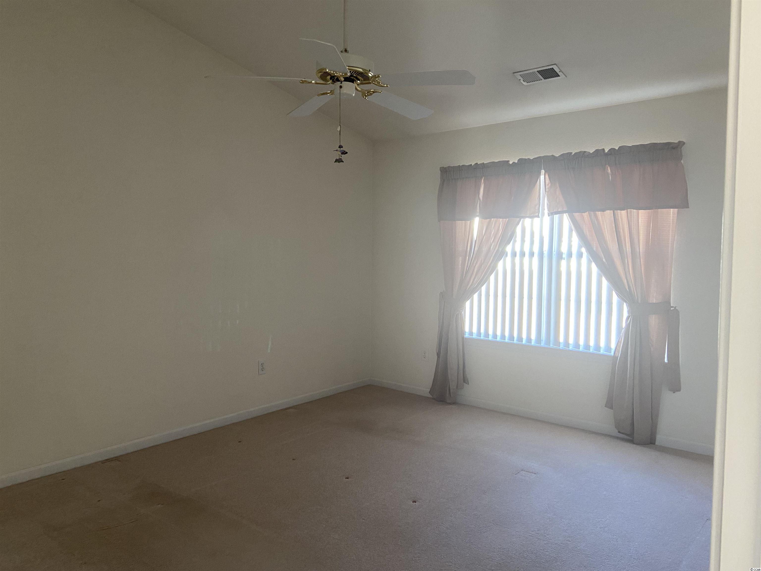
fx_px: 572
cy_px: 286
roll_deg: -0.3
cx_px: 380
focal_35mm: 26
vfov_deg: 53.1
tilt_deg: -3.9
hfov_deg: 67.3
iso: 200
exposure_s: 1/60
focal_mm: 4.25
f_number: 1.8
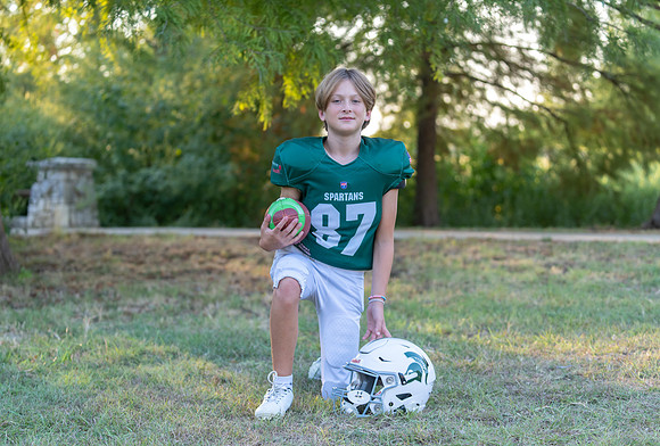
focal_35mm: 74
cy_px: 227
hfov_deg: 27.2
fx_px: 1362
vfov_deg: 18.6
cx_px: 338
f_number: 2.8
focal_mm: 70
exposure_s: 1/320
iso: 250
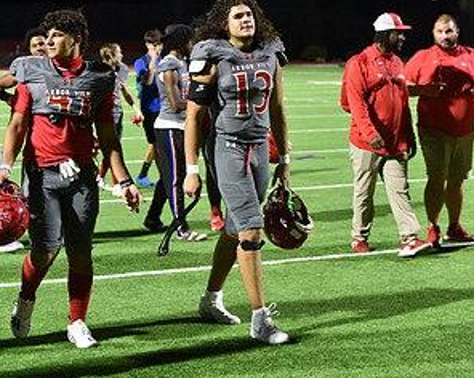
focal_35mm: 100
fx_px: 1401
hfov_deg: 19.2
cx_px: 239
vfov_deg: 15.3
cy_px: 119
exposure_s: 1/1000
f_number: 2.8
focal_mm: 70
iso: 12800
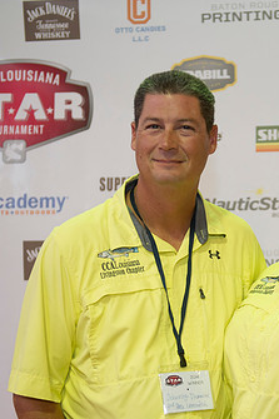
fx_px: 966
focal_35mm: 83
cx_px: 253
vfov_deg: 24.5
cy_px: 239
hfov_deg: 16.2
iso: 1000
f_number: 2.8
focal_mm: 48
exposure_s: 1/80
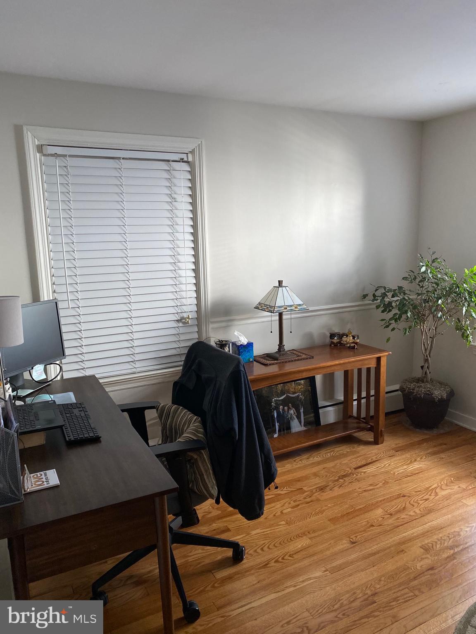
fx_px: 477
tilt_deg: -9.3
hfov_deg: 53.1
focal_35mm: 26
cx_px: 238
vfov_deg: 67.3
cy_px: 317
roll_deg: +0.5
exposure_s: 1/121
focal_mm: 4.25
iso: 125
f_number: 1.8
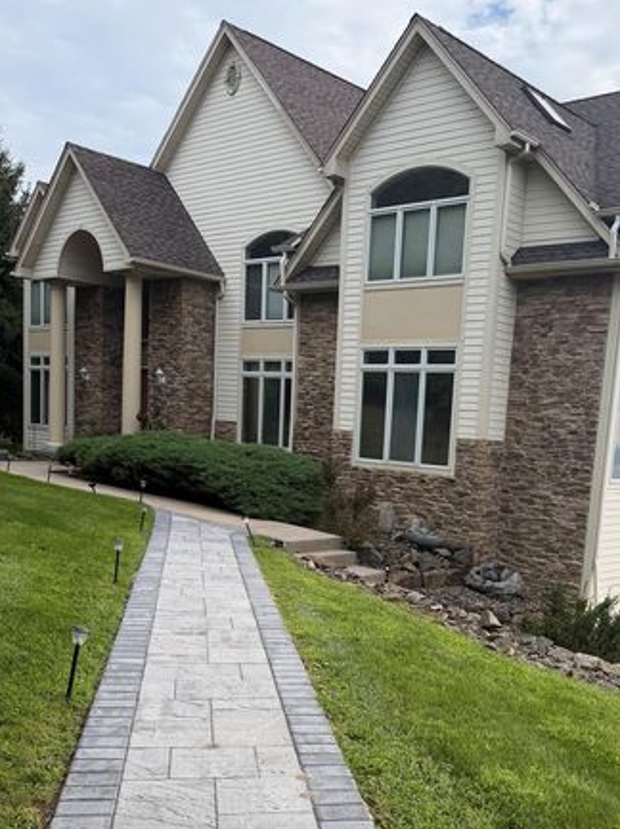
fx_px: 885
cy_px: 562
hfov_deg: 38.1
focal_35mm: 37
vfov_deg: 49.2
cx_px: 425
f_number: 1.78
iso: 100
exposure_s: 1/2299
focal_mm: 6.76
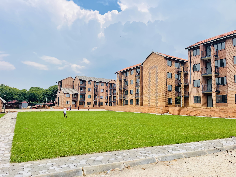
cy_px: 88
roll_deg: -1.5
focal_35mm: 25
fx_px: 170
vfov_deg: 54.9
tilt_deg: +6.3
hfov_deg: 69.4
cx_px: 118
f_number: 1.6
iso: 32
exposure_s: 1/1353
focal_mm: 5.1
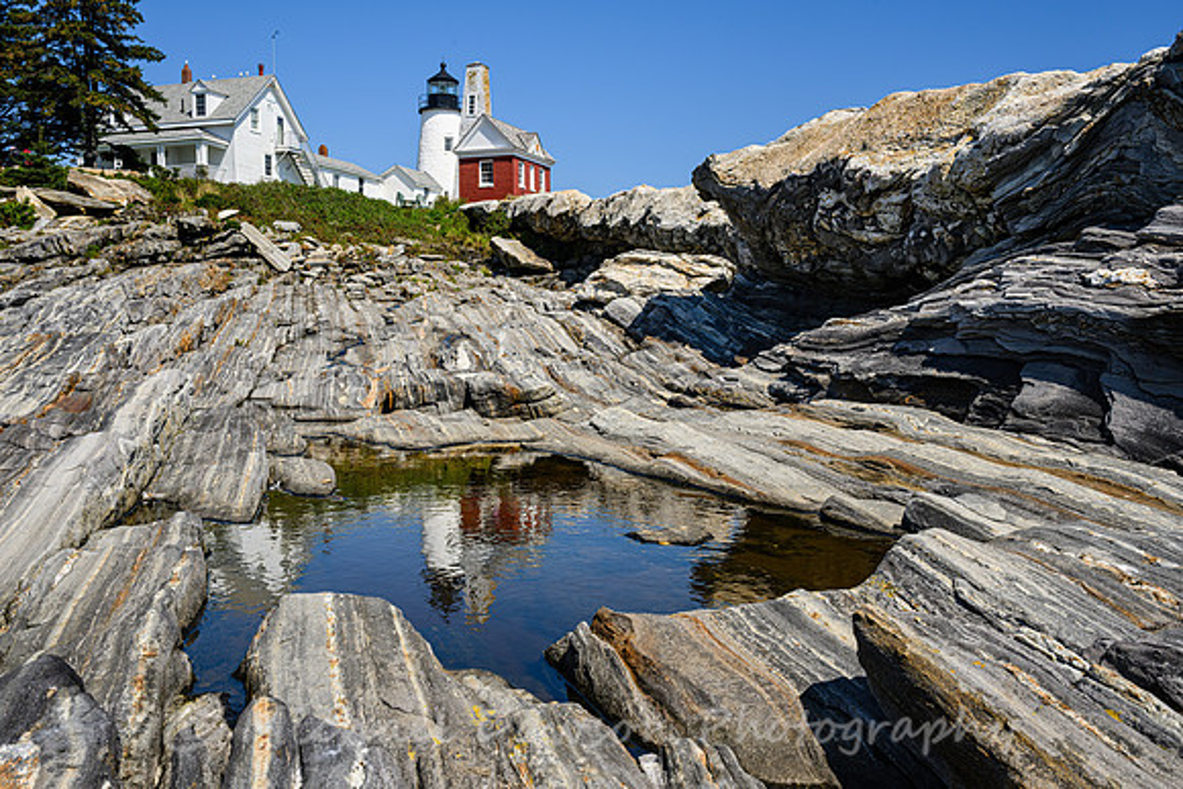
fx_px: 1101
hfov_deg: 56.5
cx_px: 592
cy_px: 394
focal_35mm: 34
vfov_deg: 39.4
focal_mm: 33.5
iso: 64
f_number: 16
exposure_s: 1/60
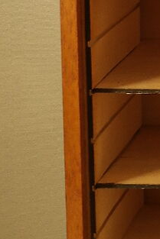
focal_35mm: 182
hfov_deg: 7.1
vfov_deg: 10.9
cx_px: 391
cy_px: -98
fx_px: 1212
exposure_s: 1/30
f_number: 5.6
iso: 400
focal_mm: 22
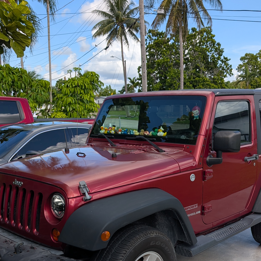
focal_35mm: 41
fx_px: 350
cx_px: 144
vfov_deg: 40.1
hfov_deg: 40.9
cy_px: 186
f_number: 1.68
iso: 21
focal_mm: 6.9
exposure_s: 1/827
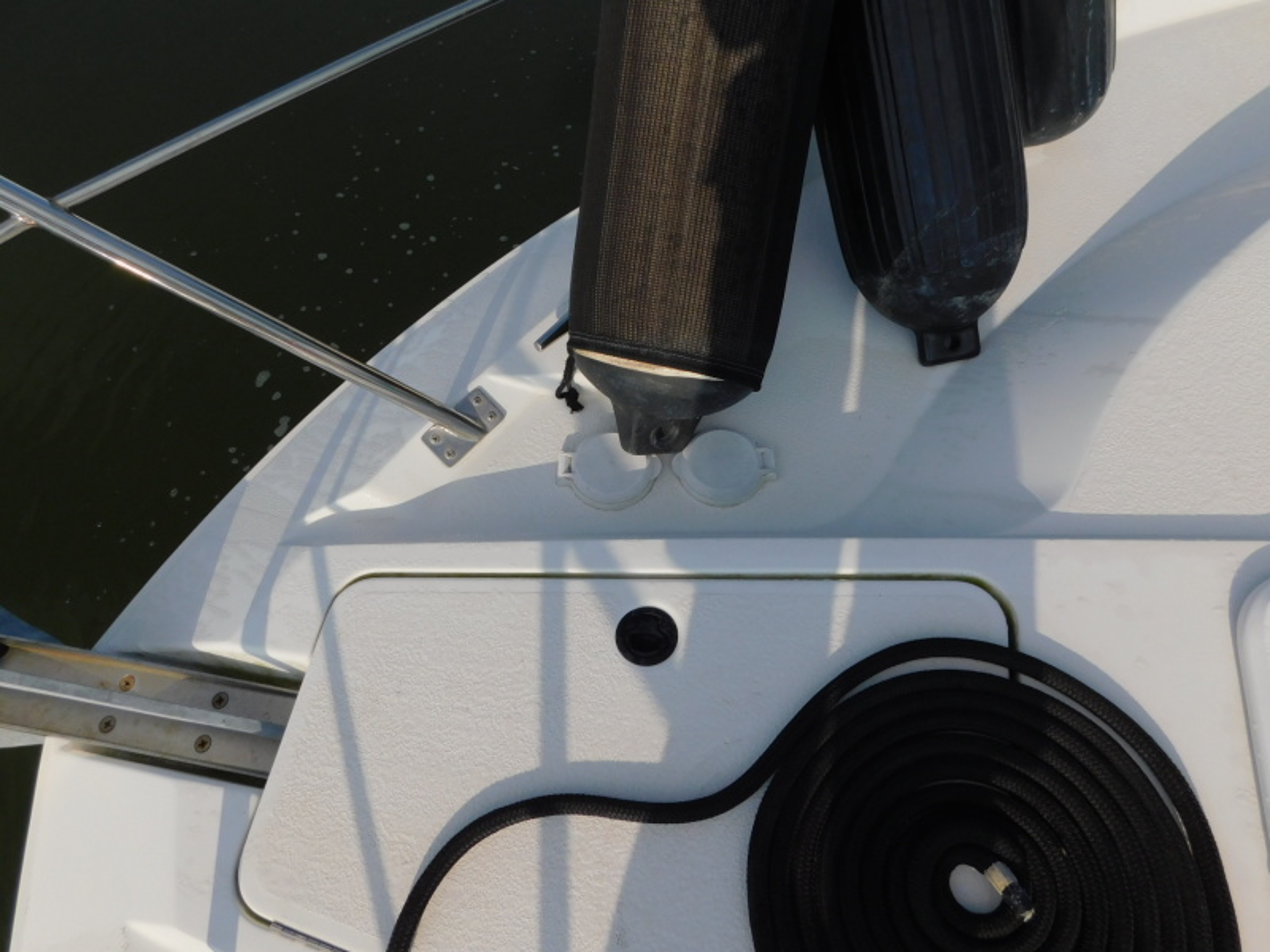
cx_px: 635
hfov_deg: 73.9
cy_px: 476
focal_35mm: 23
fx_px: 844
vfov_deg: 58.9
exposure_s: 1/800
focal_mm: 4
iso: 125
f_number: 6
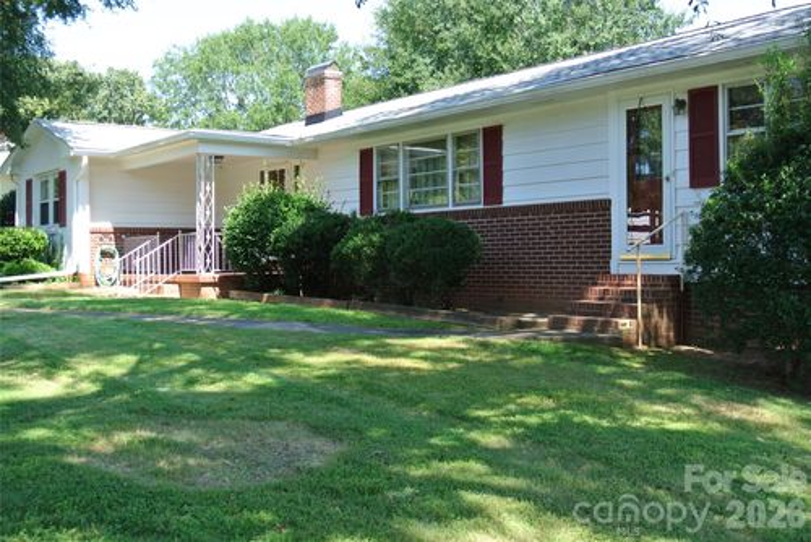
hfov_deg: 46.4
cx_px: 406
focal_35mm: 42
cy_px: 271
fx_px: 947
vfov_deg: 31.9
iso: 100
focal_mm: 15.7
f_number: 4.2
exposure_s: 1/125
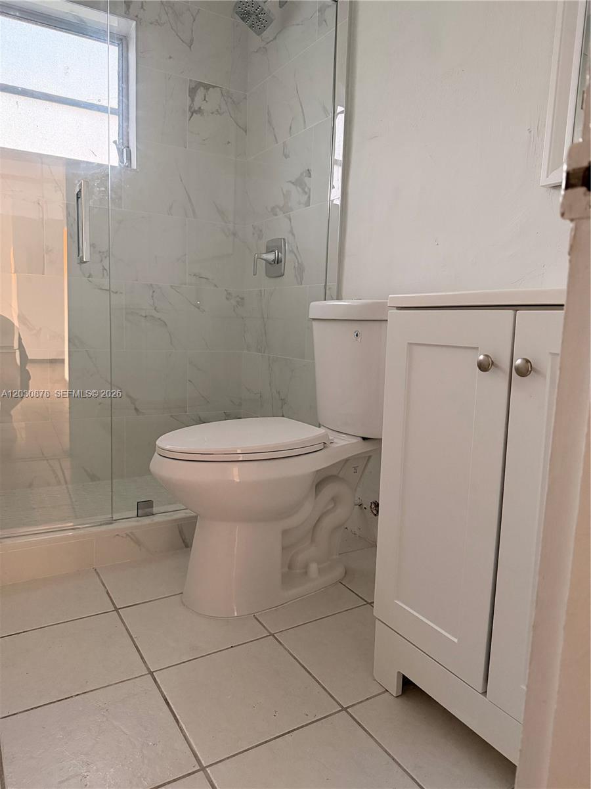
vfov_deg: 71.6
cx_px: 296
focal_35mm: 24
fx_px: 546
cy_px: 394
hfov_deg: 56.8
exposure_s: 1/55
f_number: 1.78
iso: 800
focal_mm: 6.76
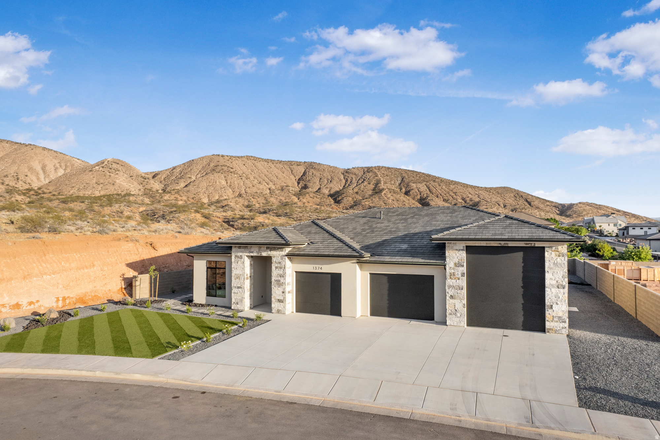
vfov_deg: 57.2
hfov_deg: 78.6
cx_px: 330
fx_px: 403
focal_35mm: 22
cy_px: 220
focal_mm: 8.38
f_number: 2.8
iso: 100
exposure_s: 1/200
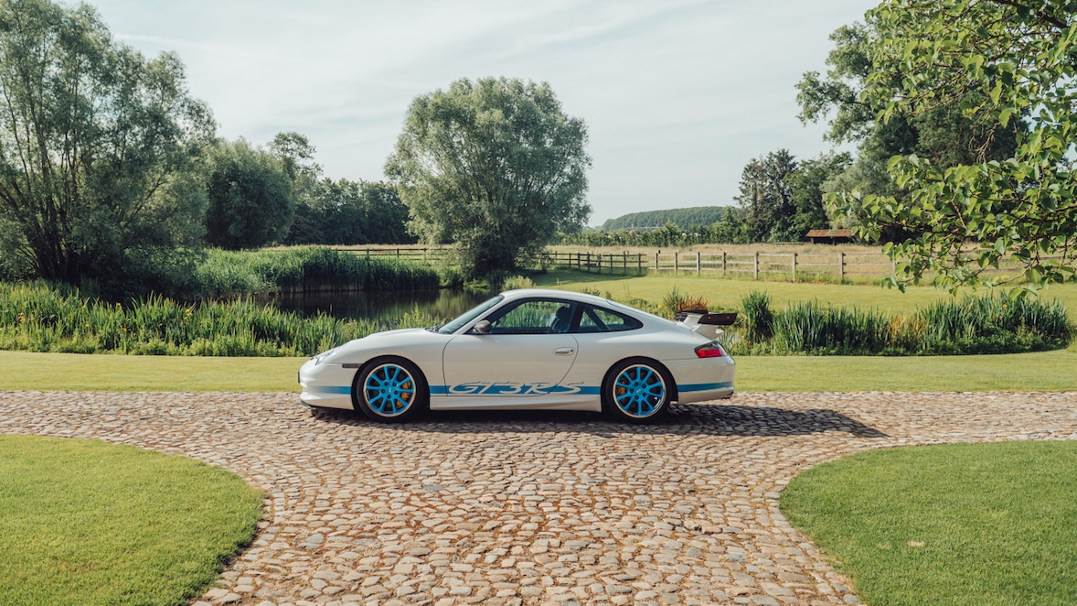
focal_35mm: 33
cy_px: 228
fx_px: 942
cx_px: 519
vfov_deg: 35.4
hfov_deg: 59.5
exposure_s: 1/160
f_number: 4
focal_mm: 29
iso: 100
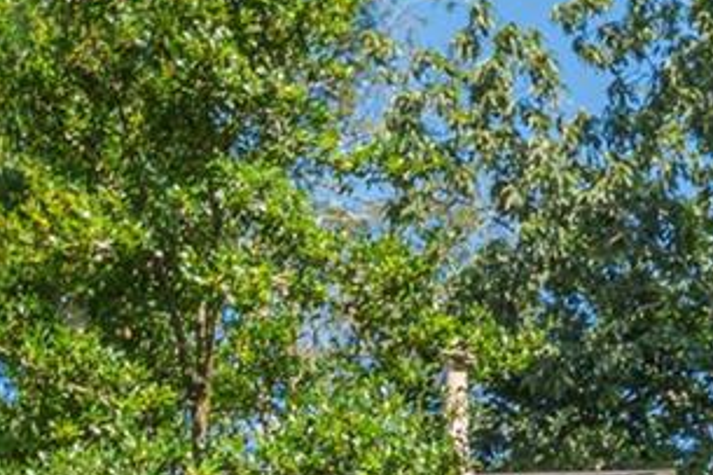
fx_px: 3187
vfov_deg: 7.9
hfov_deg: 11.3
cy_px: 1113
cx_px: 1494
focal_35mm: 161
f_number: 8
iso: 320
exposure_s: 1/640
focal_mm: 24
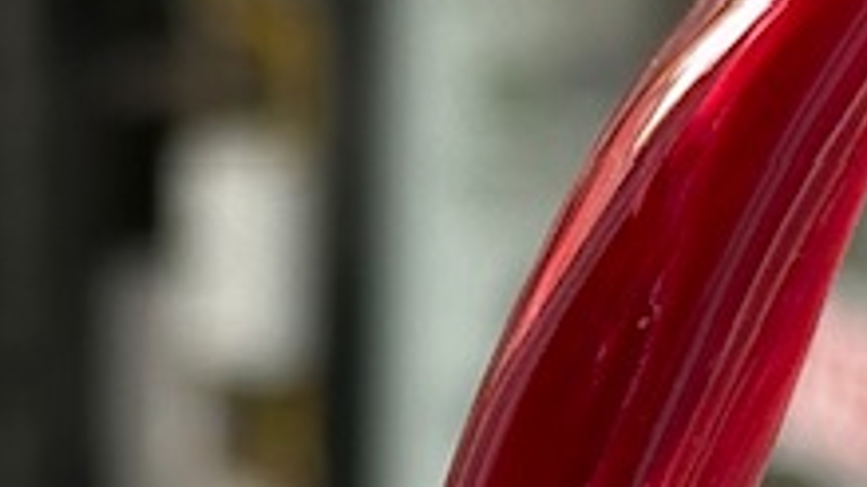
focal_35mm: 306
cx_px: 146
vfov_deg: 3.9
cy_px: 954
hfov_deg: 7.0
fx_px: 7032
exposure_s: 1/612
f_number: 1.78
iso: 64
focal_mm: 6.86
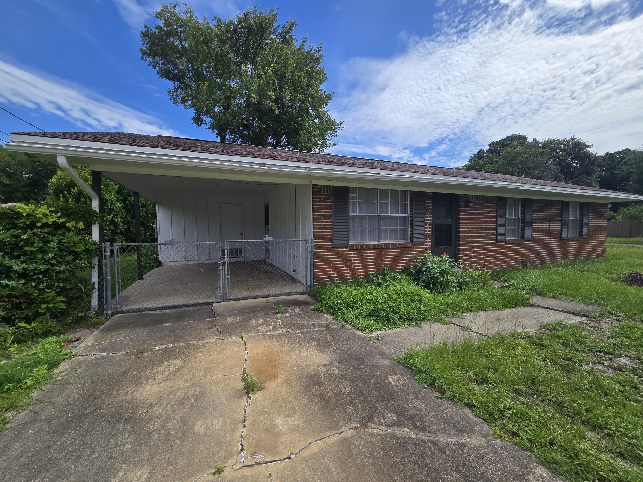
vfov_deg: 89.9
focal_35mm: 13
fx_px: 241
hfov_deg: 106.2
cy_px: 241
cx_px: 322
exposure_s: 1/2417
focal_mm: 2.2
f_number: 2.2
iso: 50
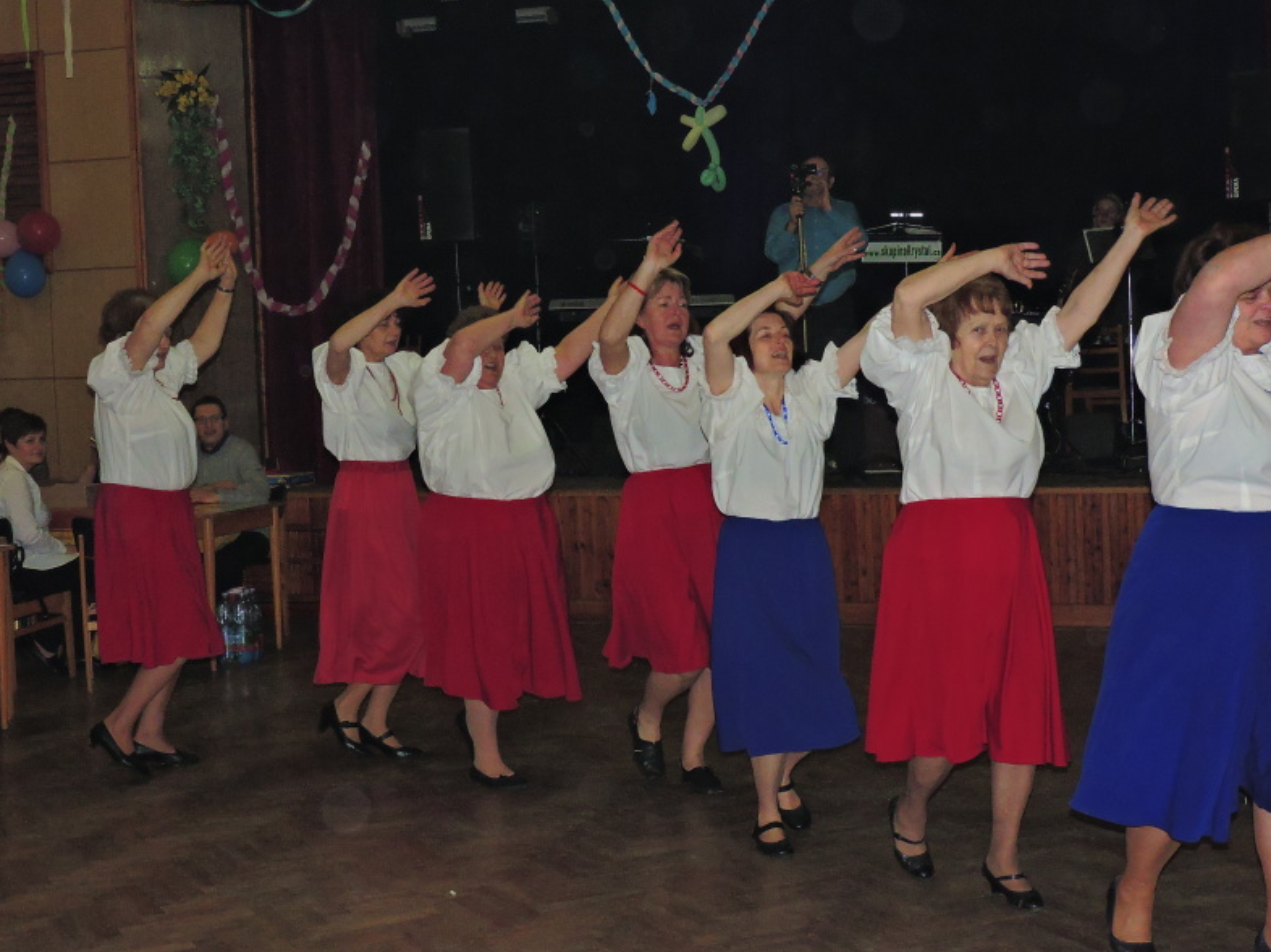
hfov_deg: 34.4
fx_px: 2056
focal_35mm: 56
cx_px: 626
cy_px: 480
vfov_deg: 26.1
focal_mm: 9.8
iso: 800
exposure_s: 1/160
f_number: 3.7
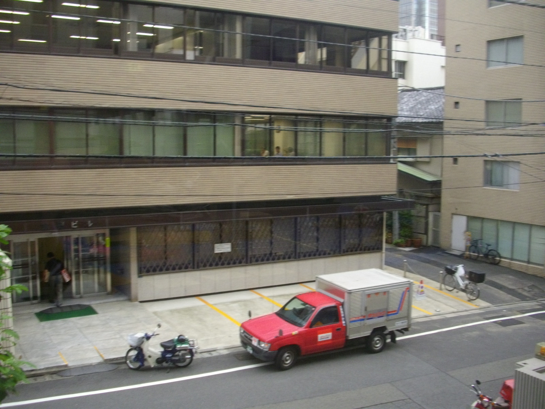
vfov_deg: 38.7
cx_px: 272
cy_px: 204
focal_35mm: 37
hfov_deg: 50.1
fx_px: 583
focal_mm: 6.2
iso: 200
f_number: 2.8
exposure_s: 1/60
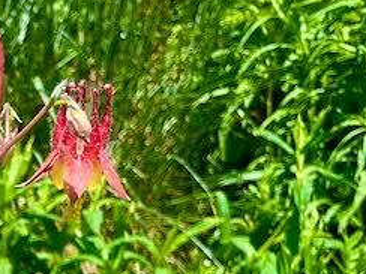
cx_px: -351
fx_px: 1152
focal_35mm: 109
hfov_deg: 14.9
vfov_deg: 13.0
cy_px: 389
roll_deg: +1.2
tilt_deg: -14.3
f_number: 1.6
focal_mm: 4.2
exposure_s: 1/1553
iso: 32
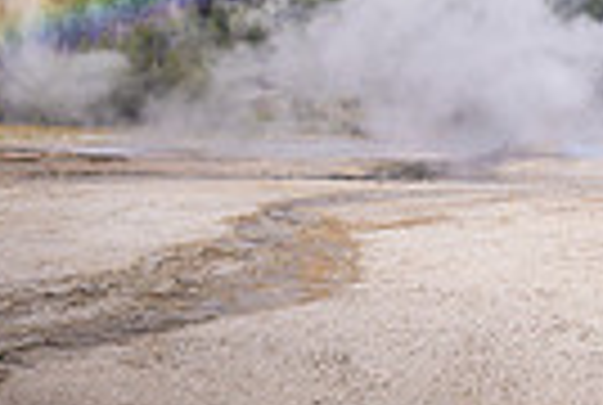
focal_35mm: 136
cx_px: 842
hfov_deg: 14.3
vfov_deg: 9.4
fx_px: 2283
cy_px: -430
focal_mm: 31.5
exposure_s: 1/250
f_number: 10
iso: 200
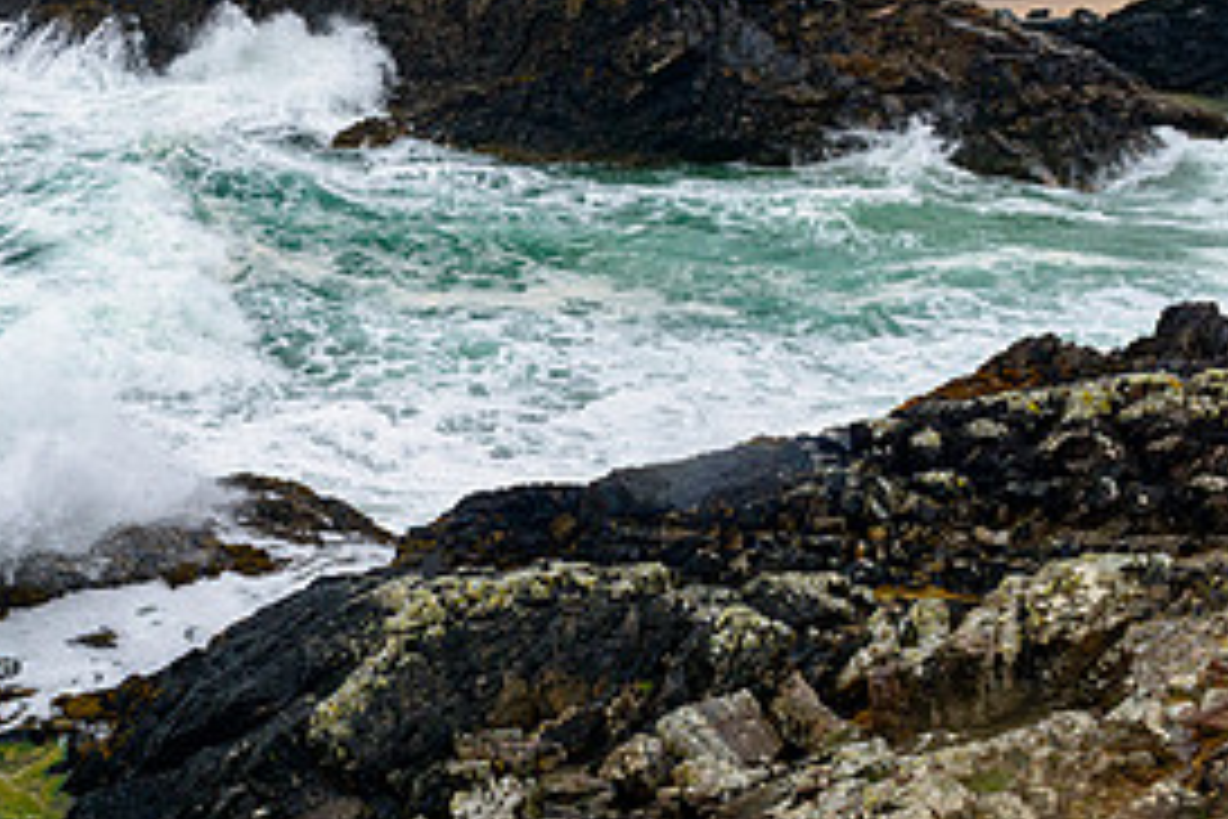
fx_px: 1740
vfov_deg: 26.1
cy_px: 191
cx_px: 121
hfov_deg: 36.5
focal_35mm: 51
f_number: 8
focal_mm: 24
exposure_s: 1/100
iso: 400
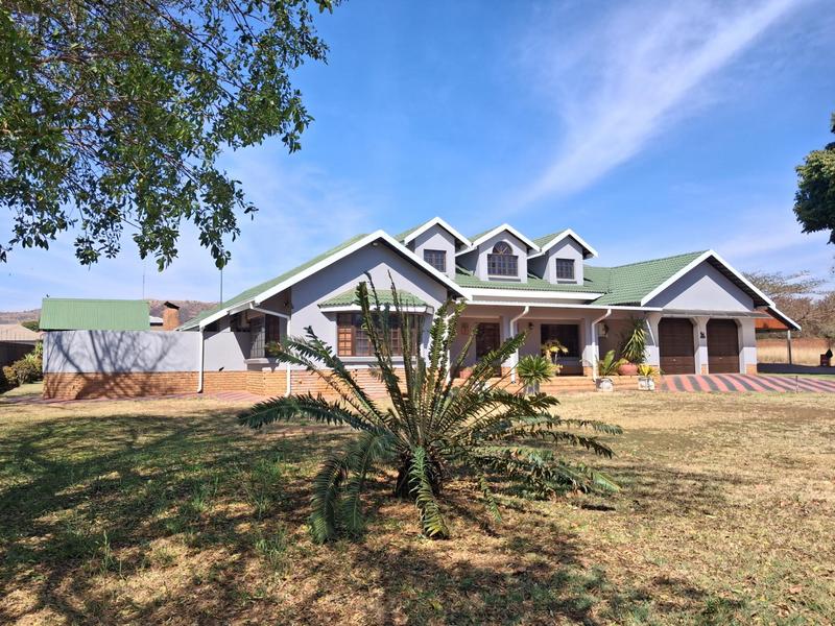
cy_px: 313
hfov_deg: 65.3
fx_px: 651
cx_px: 418
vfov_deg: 51.4
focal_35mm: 27
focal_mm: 4
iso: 20
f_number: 1.8
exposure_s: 1/455
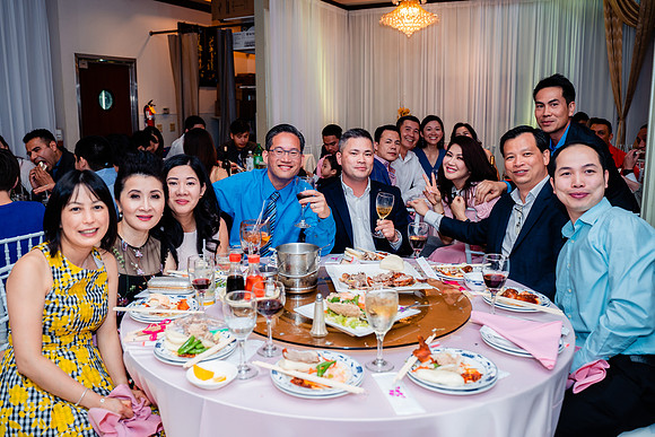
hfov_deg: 62.6
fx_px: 538
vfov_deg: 44.2
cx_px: 309
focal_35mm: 30
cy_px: 206
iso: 640
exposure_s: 1/160
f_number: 3.5
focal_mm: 28
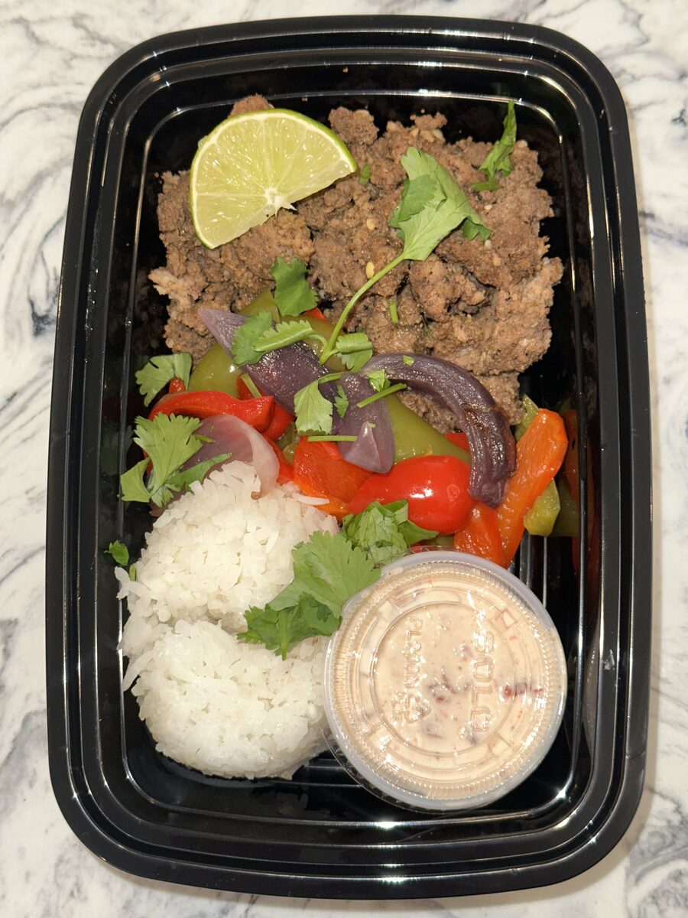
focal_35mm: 48
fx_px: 1272
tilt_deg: -79.5
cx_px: 344
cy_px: 459
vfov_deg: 39.7
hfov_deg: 30.3
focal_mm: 6.86
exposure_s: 1/49
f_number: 1.78
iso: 64
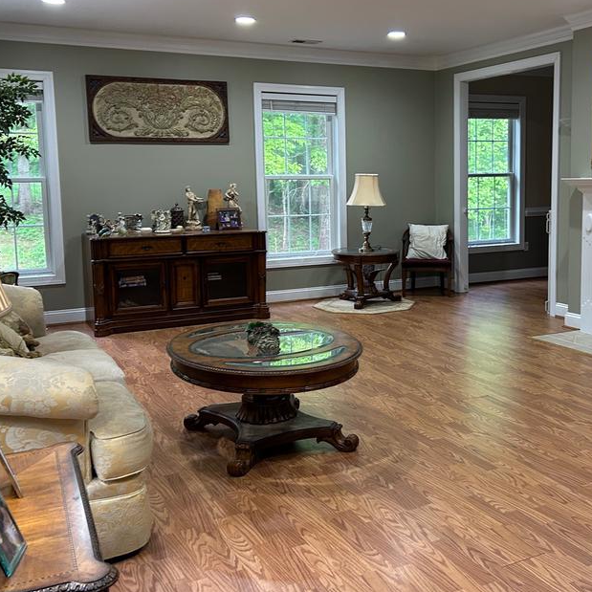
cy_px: 265
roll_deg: +0.6
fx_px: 735
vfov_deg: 43.8
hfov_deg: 43.3
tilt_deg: -5.4
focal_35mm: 38
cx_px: 387
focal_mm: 5.7
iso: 200
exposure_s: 1/60
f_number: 1.5
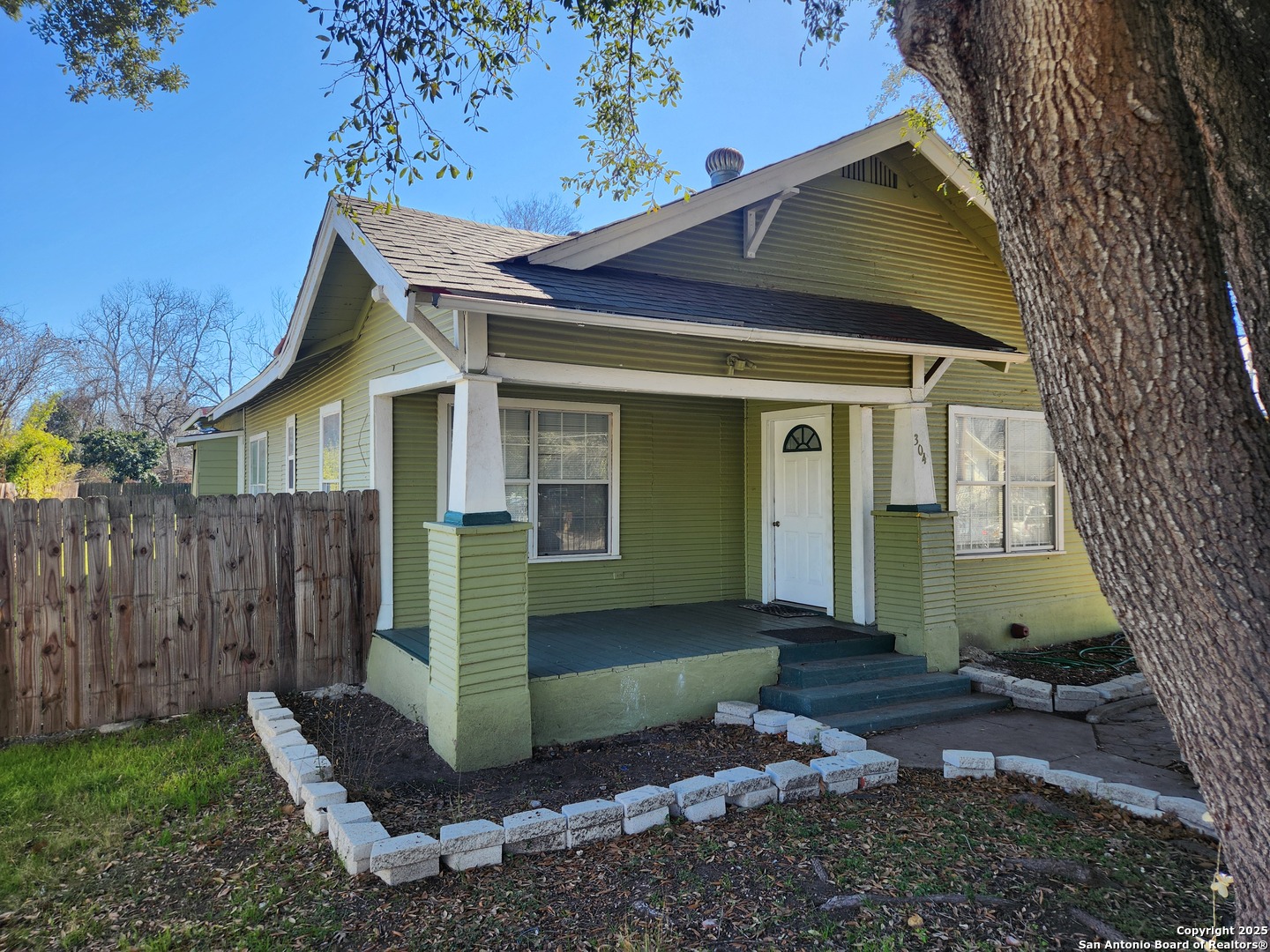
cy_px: 476
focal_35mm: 23
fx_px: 844
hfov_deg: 73.9
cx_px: 635
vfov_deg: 58.9
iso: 20
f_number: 1.8
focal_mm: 5.4
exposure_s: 1/384
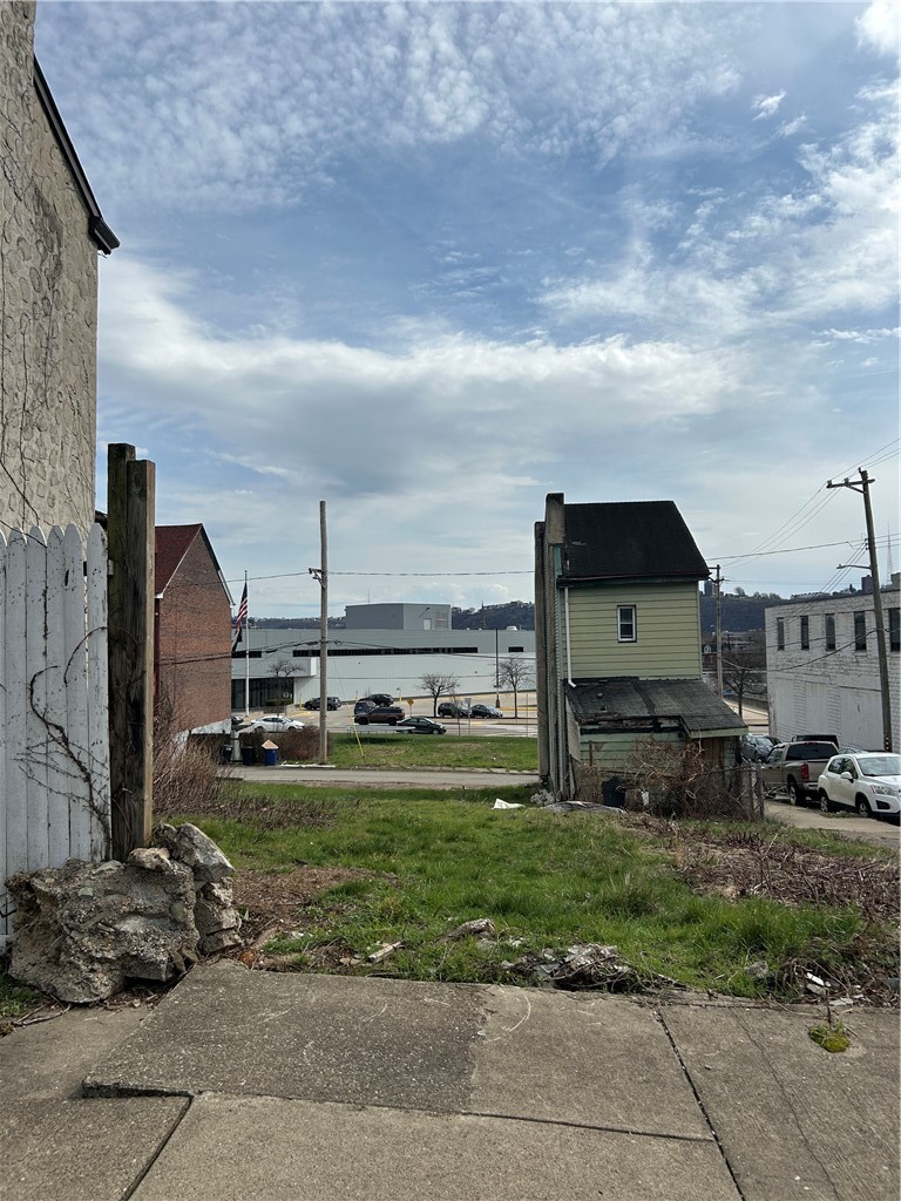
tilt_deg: +2.8
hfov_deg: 53.1
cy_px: 600
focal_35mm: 26
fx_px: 902
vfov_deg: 67.3
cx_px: 450
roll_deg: +0.1
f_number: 1.5
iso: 50
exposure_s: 1/8000
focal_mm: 5.7
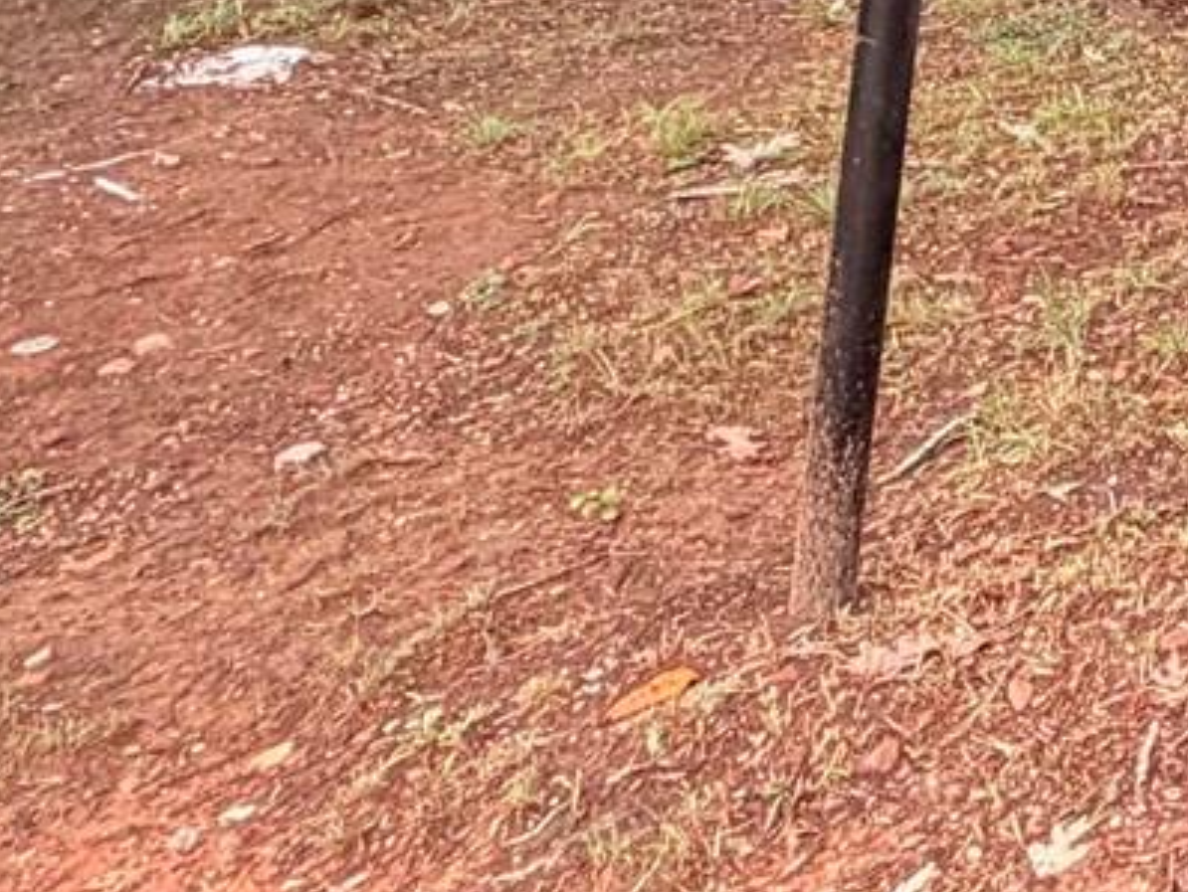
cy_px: -1035
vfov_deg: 15.2
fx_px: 2472
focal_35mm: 72
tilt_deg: +11.3
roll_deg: -2.1
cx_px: 2161
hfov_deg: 19.7
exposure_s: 1/141
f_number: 2.2
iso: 64
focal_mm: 2.22
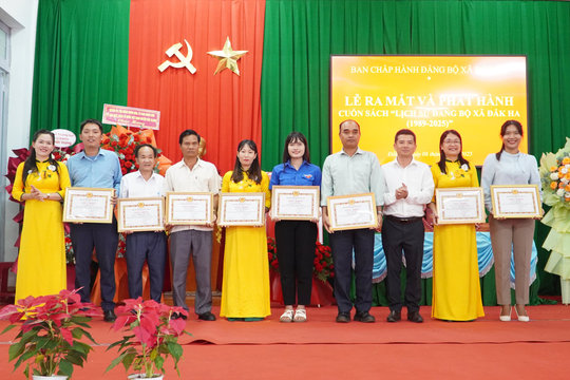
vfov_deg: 38.4
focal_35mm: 34
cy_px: 190
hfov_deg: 55.1
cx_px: 285
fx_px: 546
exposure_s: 1/40
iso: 1600
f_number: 4
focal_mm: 23
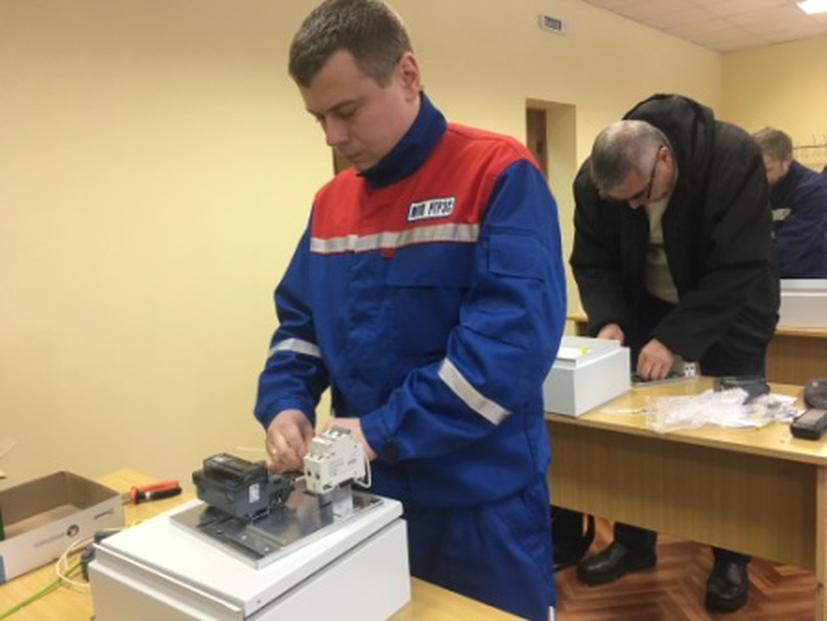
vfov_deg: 48.2
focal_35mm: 29
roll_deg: +3.9
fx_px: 693
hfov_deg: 61.7
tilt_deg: -9.1
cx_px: 414
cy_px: 310
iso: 100
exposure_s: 1/33
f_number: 2.2
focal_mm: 4.15
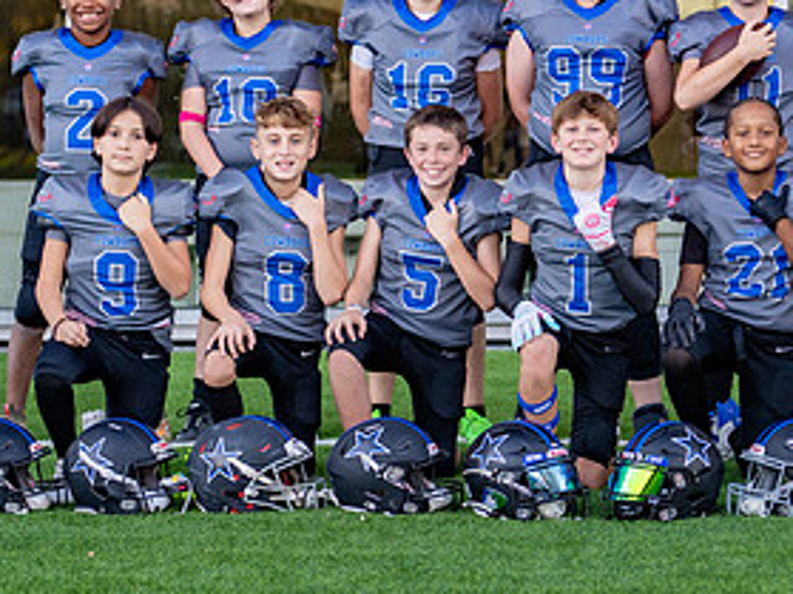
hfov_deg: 15.8
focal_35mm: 123
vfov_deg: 12.0
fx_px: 2817
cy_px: 194
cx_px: 732
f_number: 2
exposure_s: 1/400
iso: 320
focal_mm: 50
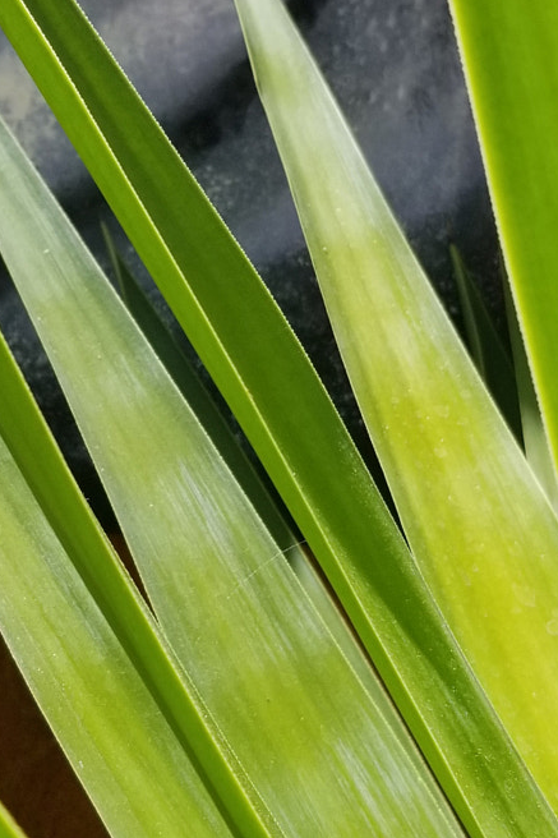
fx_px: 1535
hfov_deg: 20.6
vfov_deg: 30.4
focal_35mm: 66
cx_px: 280
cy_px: 321
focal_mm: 4.25
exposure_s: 1/886
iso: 50
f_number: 1.7
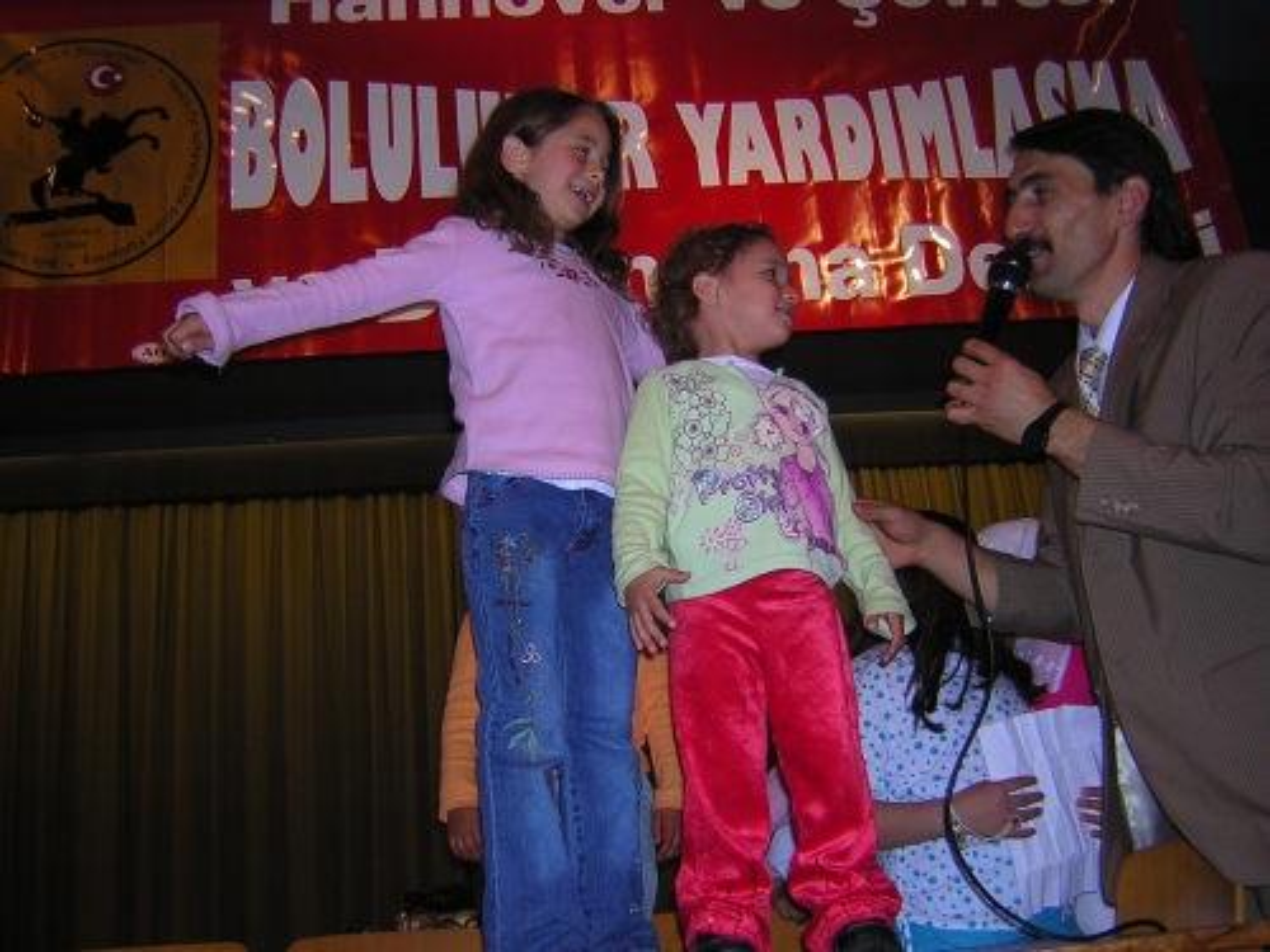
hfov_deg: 51.4
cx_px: 635
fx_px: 1321
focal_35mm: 36
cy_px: 476
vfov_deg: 39.7
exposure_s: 1/60.1
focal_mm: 4.7
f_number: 2.6
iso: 100
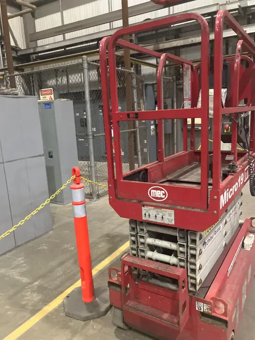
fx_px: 275
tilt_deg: -14.4
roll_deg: +2.8
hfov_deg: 49.8
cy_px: 170
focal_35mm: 28
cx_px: 128
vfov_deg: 63.4
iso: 500
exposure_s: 1/30
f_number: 1.8
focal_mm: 3.99
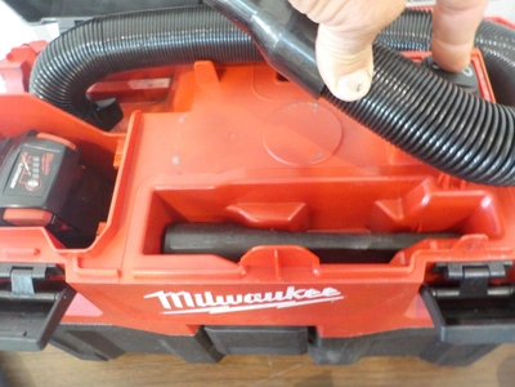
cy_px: 194
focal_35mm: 30
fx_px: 446
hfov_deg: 60.0
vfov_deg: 46.8
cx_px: 258
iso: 400
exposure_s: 1/15
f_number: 3.3
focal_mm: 4.1
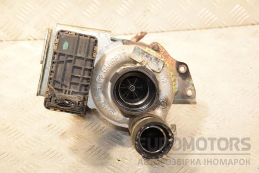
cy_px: 86
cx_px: 130
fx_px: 626
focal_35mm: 87
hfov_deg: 23.4
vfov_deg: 15.7
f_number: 5.6
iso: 1600
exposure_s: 1/160
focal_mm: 58
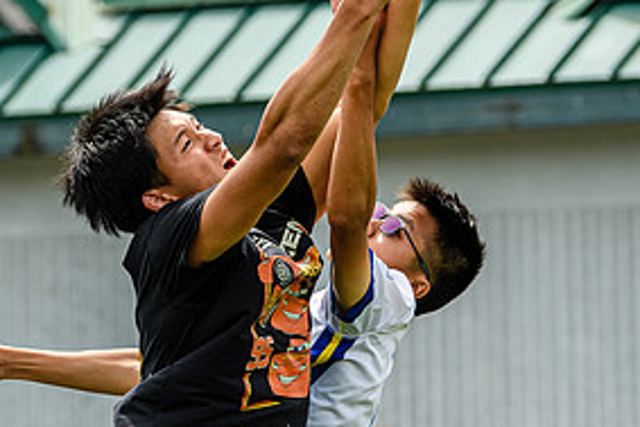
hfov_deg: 3.3
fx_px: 11152
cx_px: 299
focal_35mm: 627
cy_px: 400
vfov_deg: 2.2
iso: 125
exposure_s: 1/1250
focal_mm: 135
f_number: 3.2
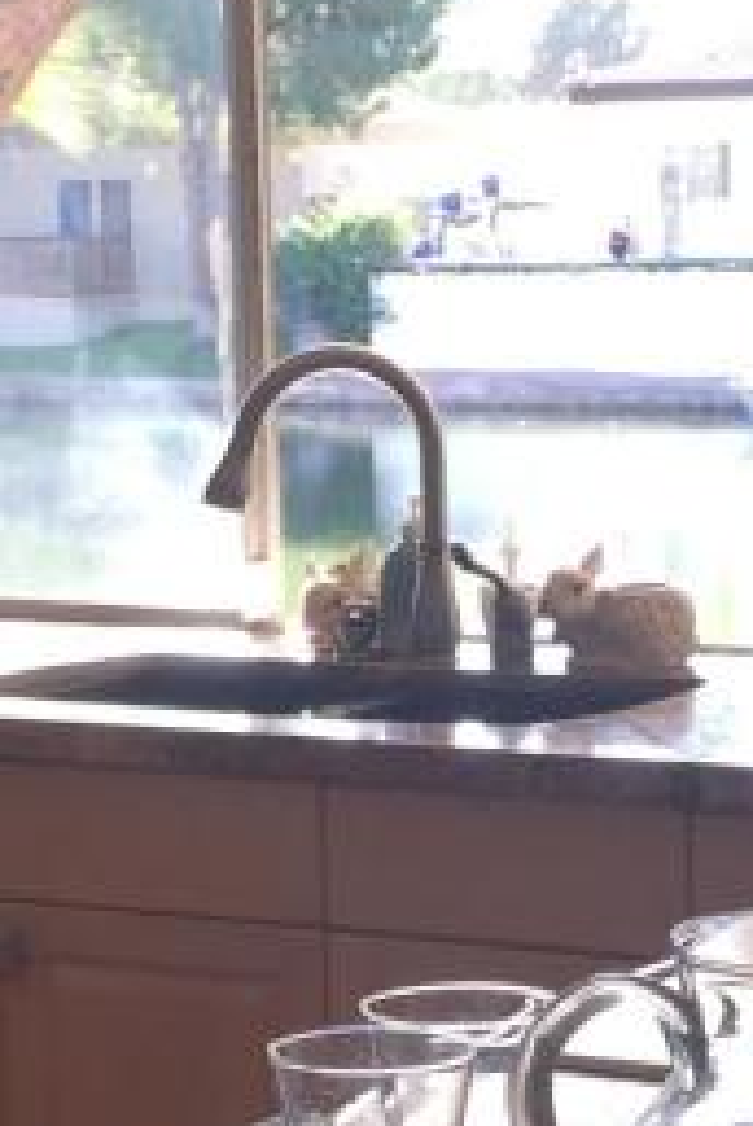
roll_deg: -0.4
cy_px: 986
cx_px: 525
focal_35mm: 120
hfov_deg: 11.4
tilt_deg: -10.2
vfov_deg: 16.8
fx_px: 3755
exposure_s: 1/120
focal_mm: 4.15
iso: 40
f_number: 2.2
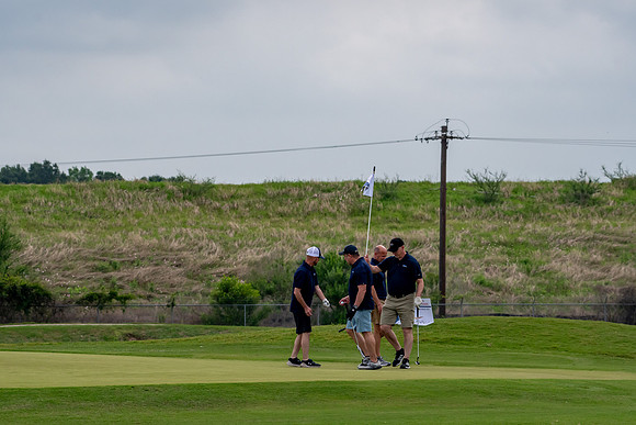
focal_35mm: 315
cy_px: 212
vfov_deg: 4.4
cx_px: 318
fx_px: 5566
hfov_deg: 6.5
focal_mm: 210
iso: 500
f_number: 7.1
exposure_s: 1/2000
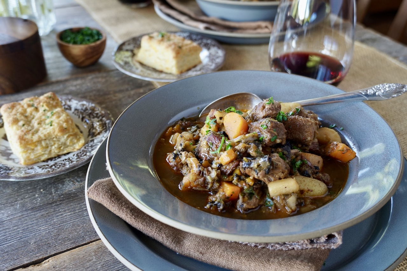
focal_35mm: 42
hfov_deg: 46.4
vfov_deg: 31.9
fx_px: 475
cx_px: 204
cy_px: 136
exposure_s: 1/60
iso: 500
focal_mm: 28
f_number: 4.5
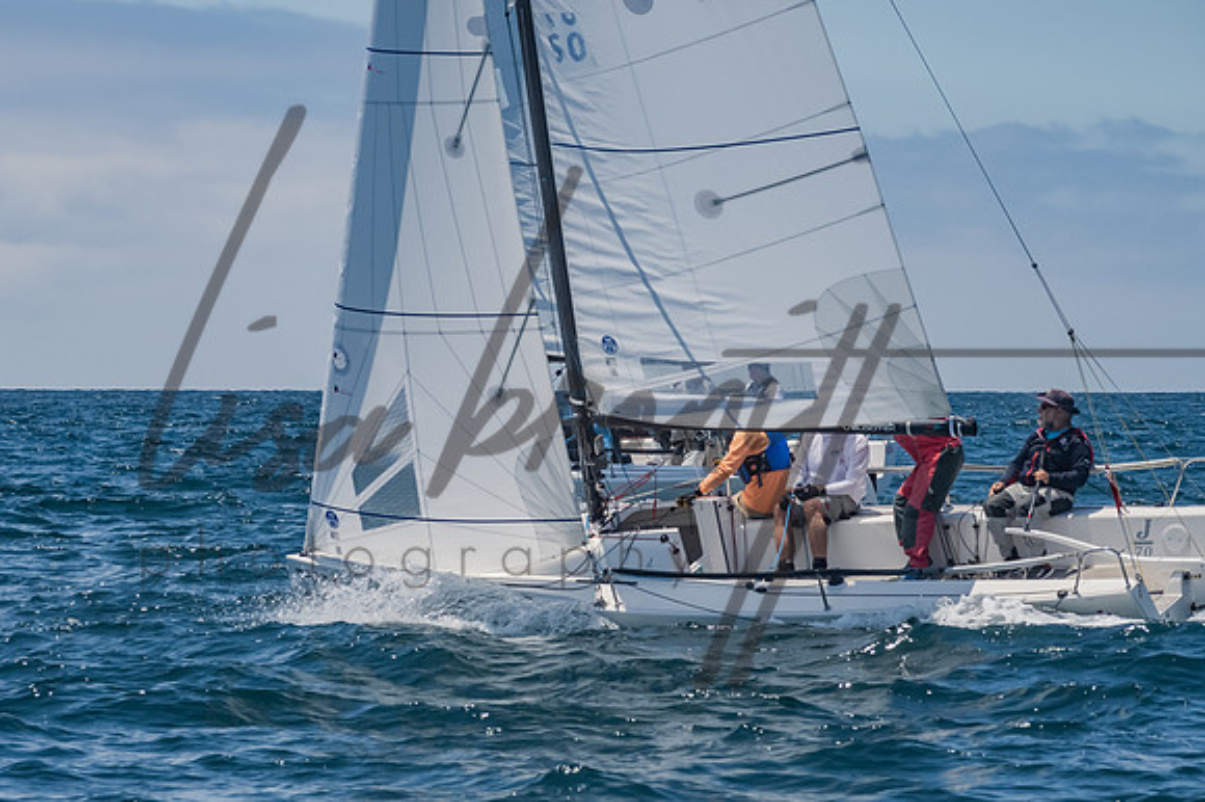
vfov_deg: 5.6
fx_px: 8218
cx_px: 595
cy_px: 401
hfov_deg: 8.4
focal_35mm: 246
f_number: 14
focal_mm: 160
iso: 640
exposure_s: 1/1600
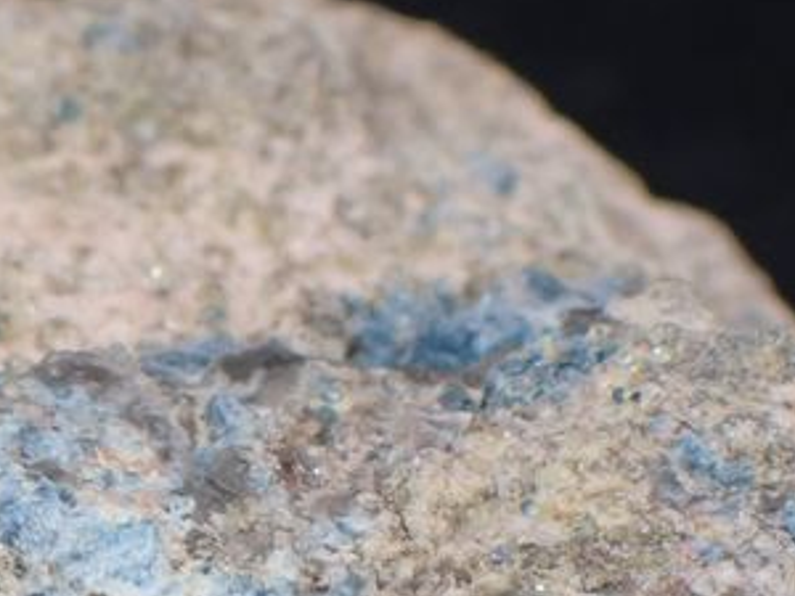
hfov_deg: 5.9
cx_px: -103
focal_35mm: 333
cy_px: 805
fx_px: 7648
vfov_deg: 4.4
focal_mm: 18
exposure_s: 1/100
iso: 250
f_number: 14
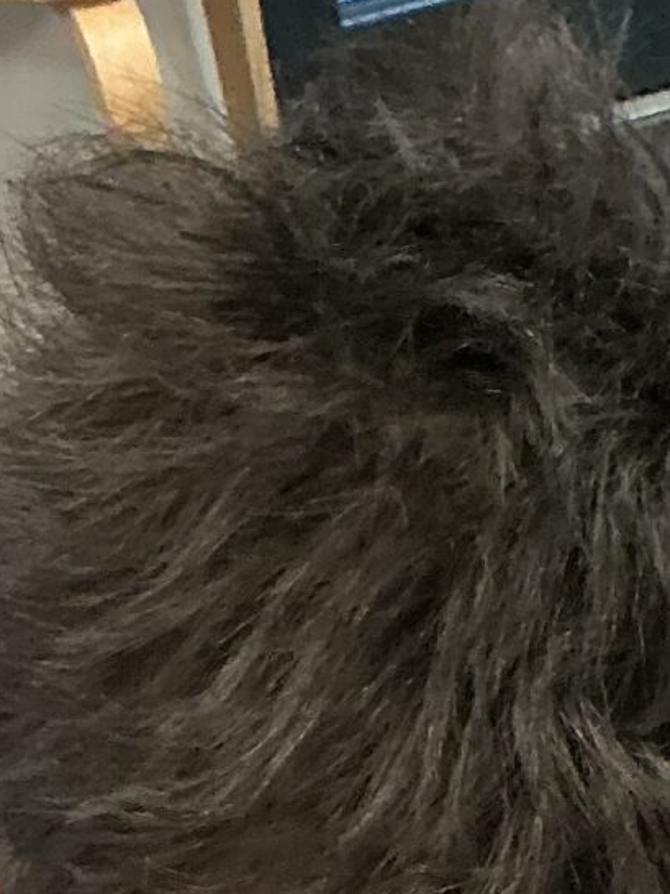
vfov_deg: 12.5
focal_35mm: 136
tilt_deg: -49.5
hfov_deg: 10.8
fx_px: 3512
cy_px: 1853
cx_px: 645
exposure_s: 1/60
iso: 100
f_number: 1.8
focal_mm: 3
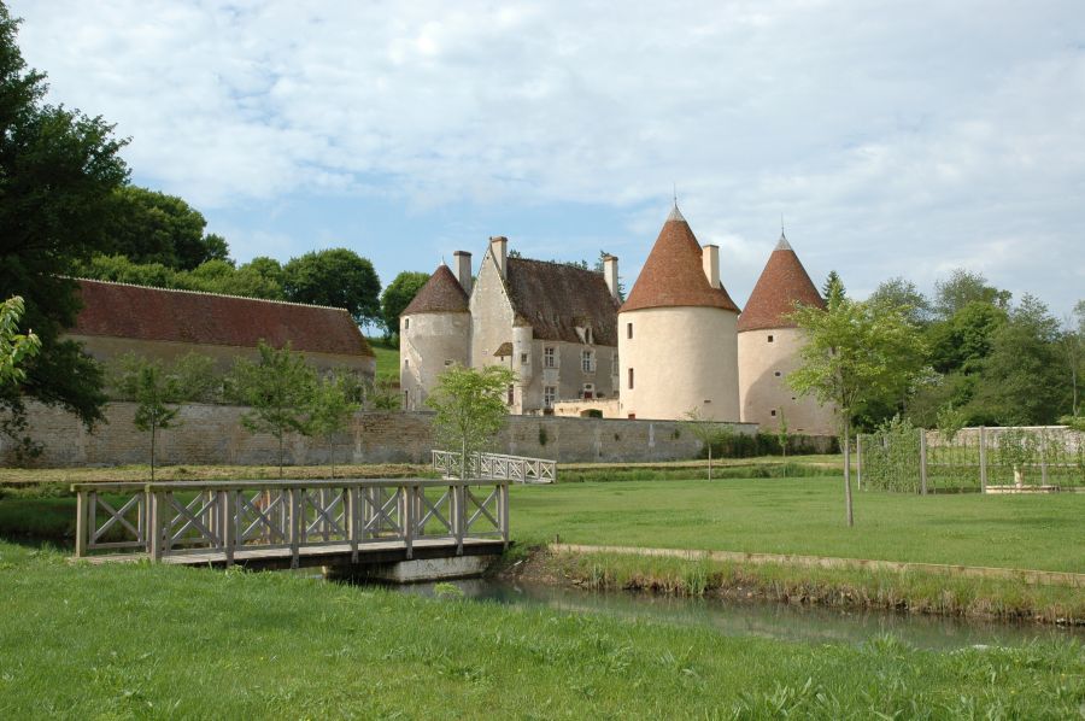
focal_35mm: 38
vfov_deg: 35.4
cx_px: 542
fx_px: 1129
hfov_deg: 51.3
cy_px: 360
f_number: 9.5
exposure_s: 1/350
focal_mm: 25
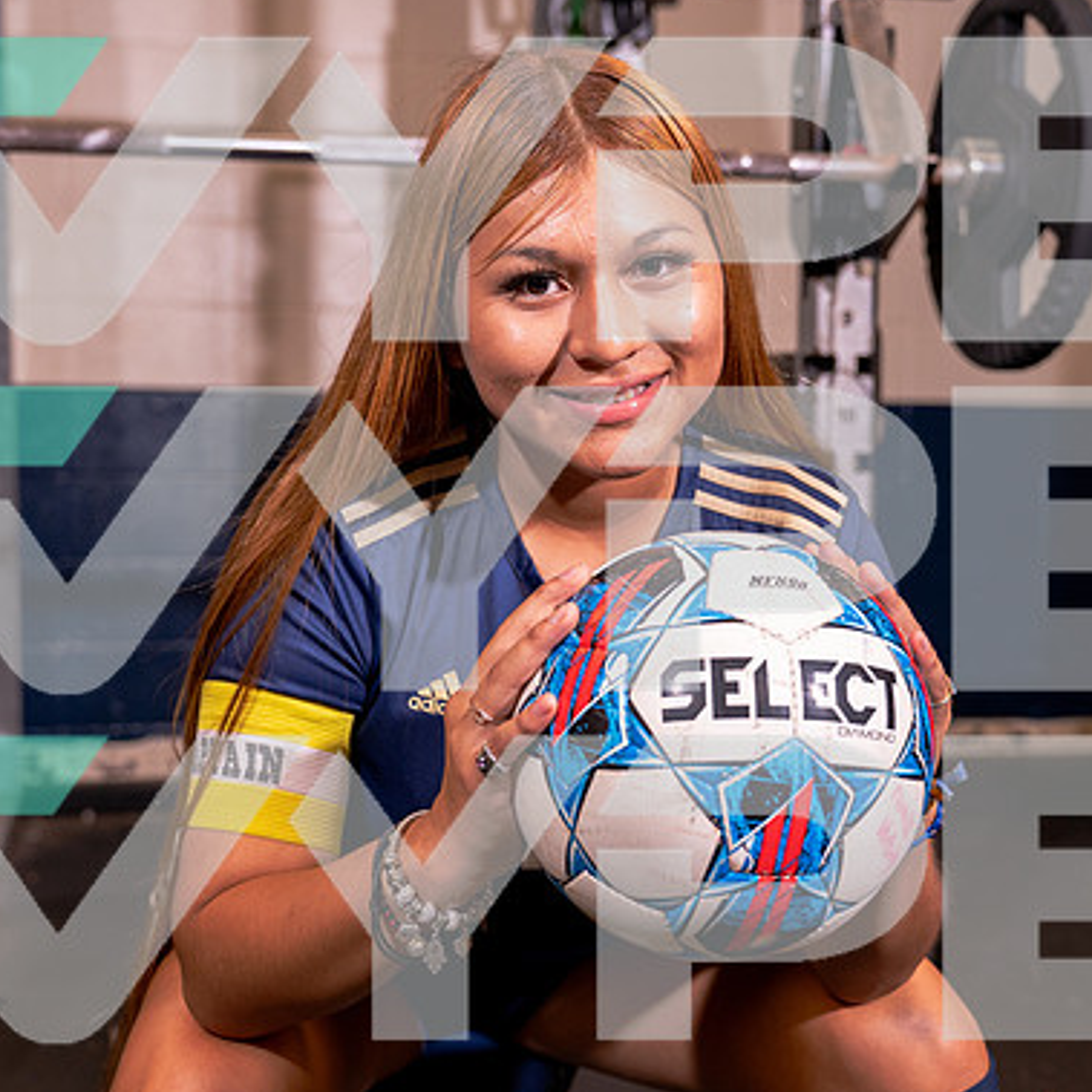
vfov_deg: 32.8
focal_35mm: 52
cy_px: 540
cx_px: 550
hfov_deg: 32.8
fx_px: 1856
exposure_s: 1/250
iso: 500
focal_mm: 40
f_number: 4
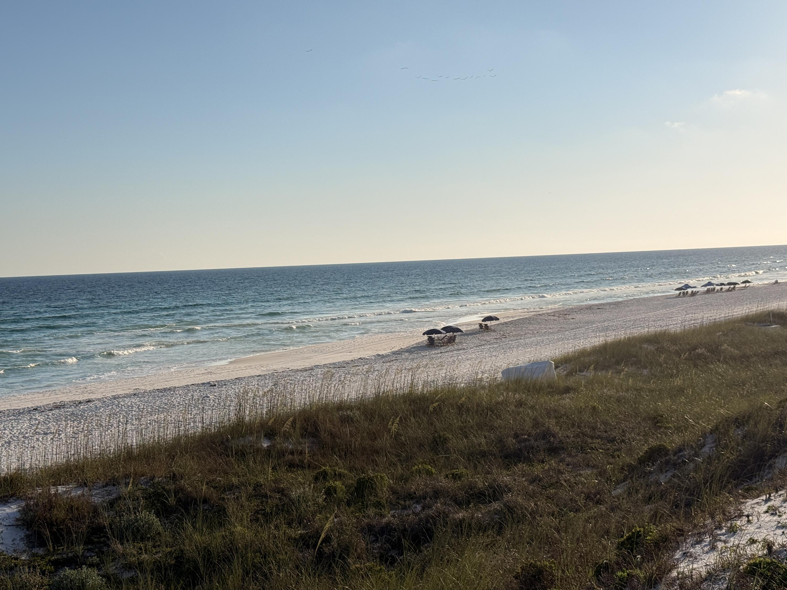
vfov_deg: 30.3
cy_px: 295
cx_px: 394
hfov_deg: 39.7
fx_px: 1091
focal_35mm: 48
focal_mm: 6.76
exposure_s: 1/11364
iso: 64
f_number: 1.78
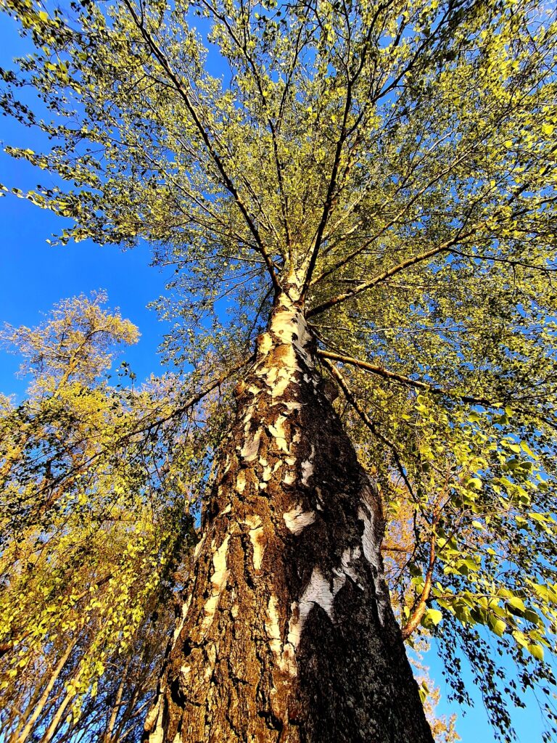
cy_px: 372
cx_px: 278
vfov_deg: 94.5
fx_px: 343
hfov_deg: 78.1
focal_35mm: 16
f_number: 2.2
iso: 40
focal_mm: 1.64
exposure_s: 1/208
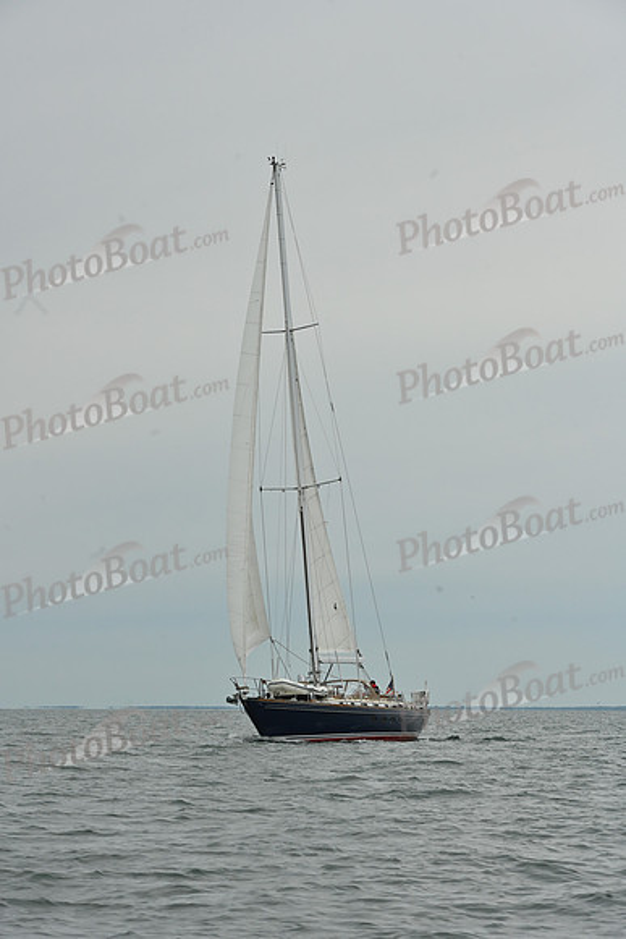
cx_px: 313
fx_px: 3389
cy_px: 470
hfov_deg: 10.6
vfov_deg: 15.8
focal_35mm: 130
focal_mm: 130
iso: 320
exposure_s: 1/1250
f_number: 11
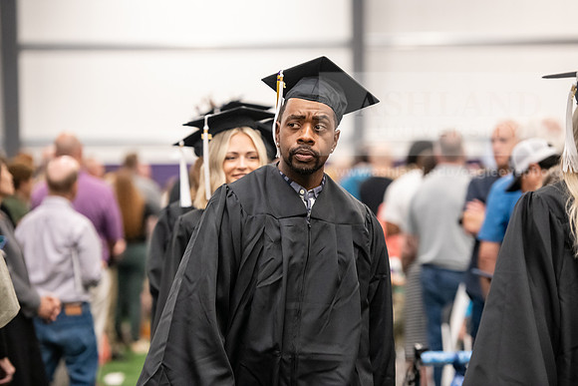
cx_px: 289
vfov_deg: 10.2
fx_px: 2168
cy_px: 193
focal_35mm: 135
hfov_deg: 15.2
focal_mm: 135
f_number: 3.2
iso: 3200
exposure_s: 1/200
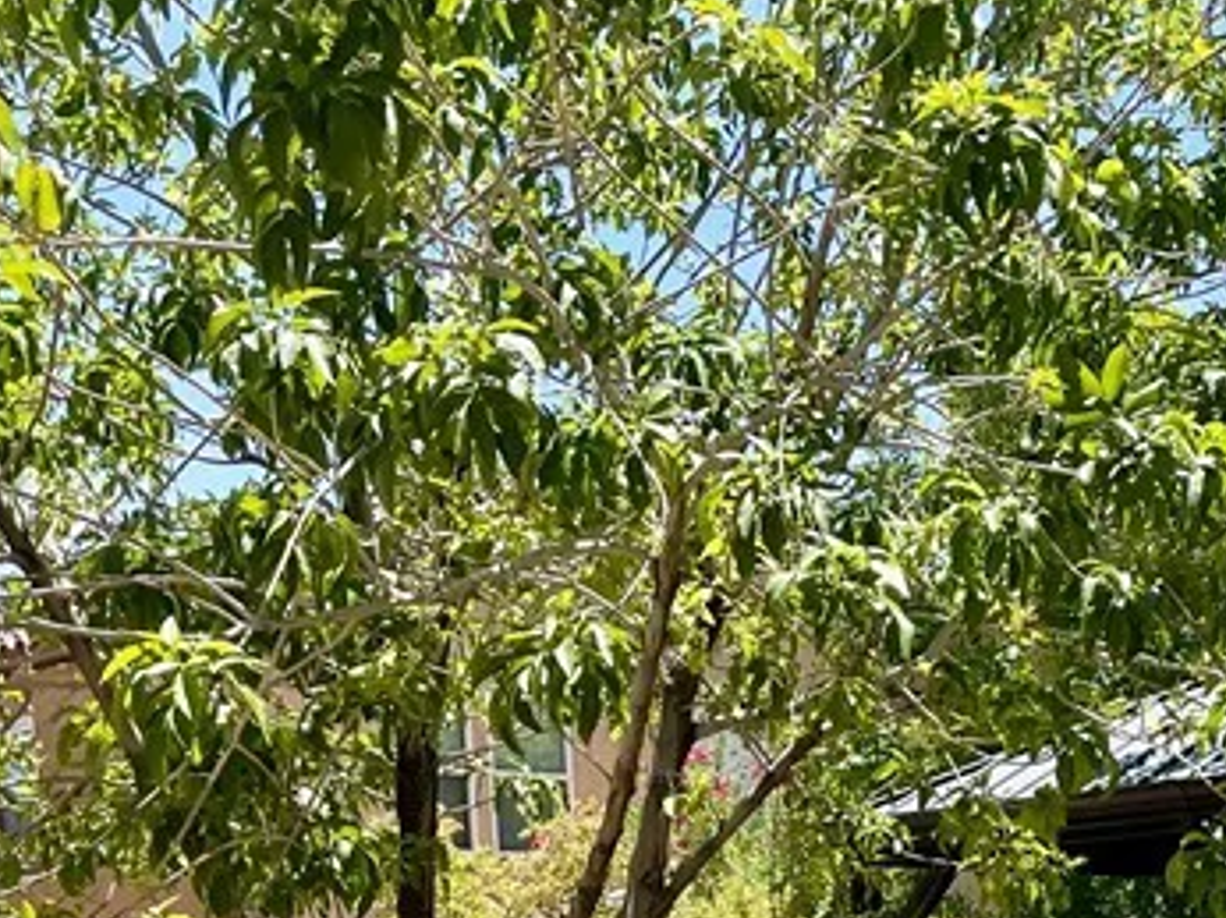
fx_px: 2725
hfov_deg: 24.4
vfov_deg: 17.7
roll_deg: +2.6
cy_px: 1244
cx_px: 1180
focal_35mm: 77
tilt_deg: -4.5
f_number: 1.6
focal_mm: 4.2
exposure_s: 1/1795
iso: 32
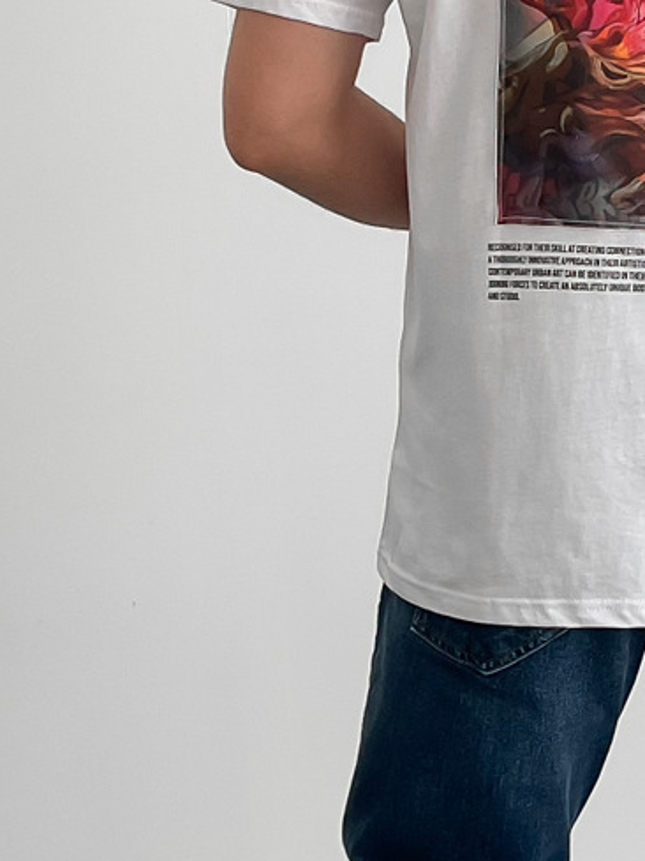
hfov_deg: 15.3
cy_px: 464
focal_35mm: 95
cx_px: 647
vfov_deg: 20.6
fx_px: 2360
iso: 32
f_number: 1.8
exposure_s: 1/120
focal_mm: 3
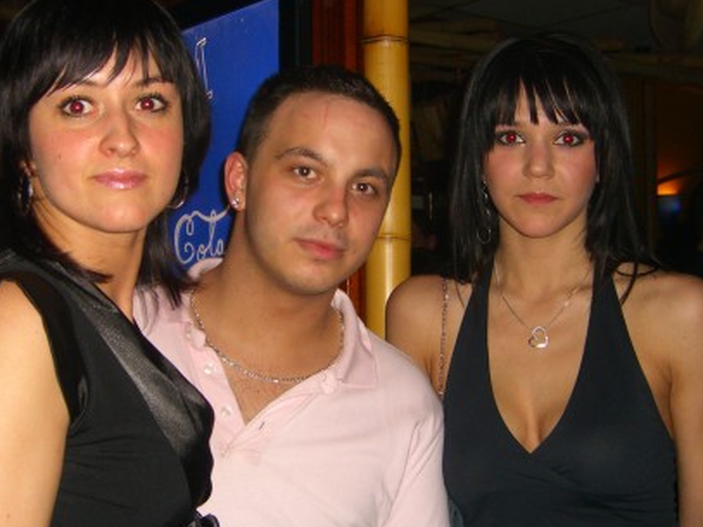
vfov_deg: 26.1
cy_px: 273
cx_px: 321
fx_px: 1137
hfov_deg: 34.3
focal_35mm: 56
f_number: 2.8
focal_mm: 7.9
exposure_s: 1/60
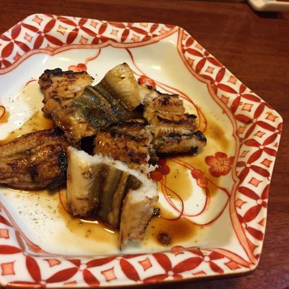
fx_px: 340
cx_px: 138
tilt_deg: -49.6
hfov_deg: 46.0
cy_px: 140
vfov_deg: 46.0
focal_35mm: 36
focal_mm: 4.15
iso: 160
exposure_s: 1/30
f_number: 2.2
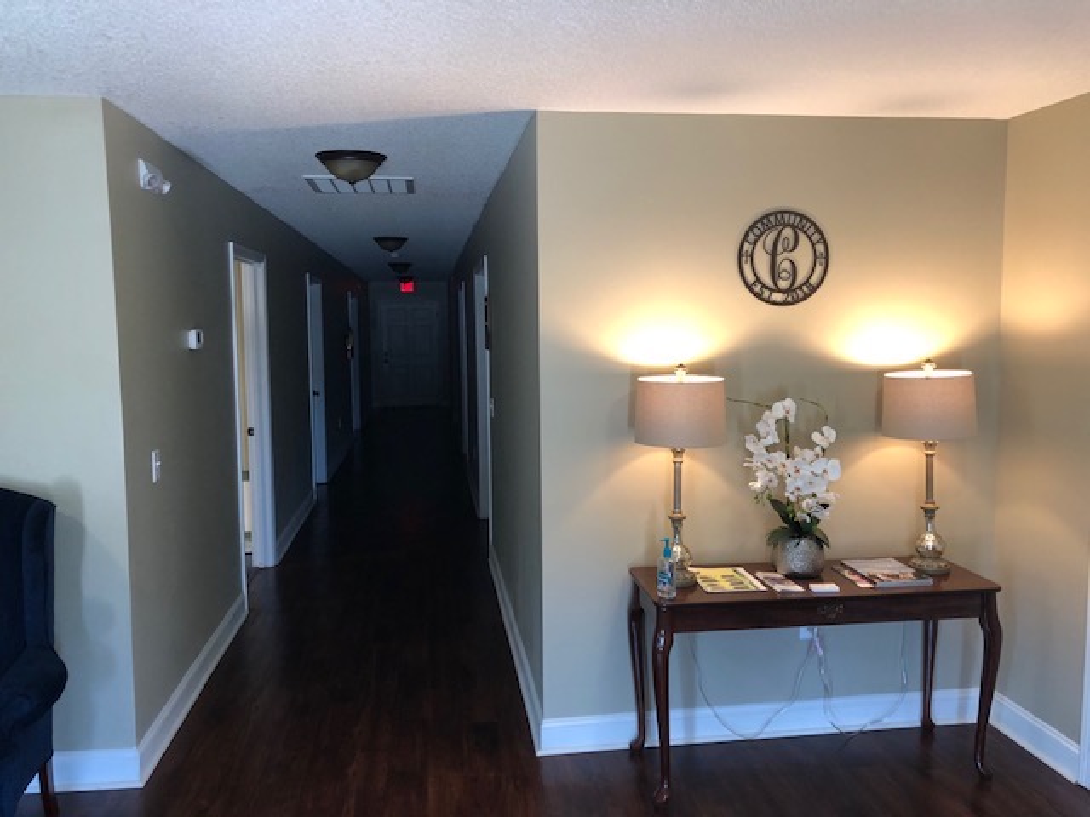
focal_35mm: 28
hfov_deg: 63.4
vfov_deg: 49.7
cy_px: 408
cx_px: 545
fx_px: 882
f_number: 1.8
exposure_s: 1/20
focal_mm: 3.99
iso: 40
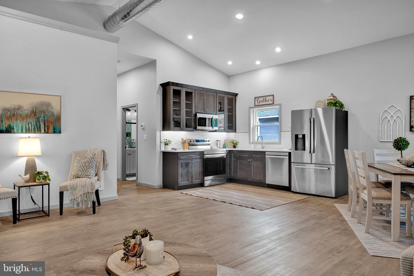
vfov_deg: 53.1
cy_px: 138
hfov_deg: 73.7
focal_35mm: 24
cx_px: 207
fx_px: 276
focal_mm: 24
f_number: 8
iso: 200
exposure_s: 1/4
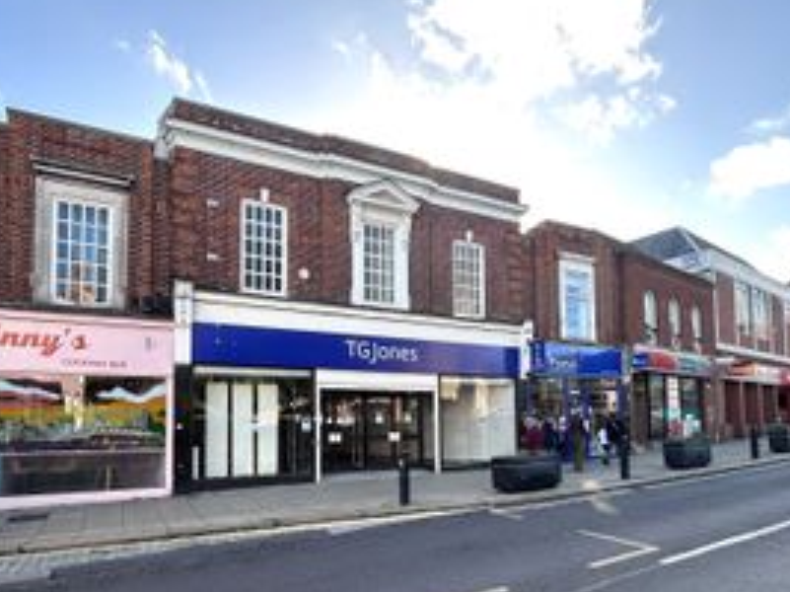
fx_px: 479
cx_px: 355
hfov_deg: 78.8
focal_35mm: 21
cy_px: 403
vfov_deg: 61.6
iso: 32
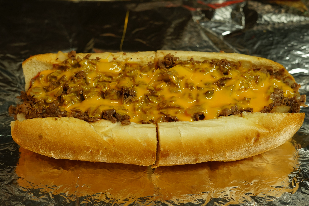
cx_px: 154
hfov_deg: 39.6
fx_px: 429
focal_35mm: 50
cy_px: 103
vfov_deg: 27.0
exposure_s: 1/80
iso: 640
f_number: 4.5
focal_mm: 50
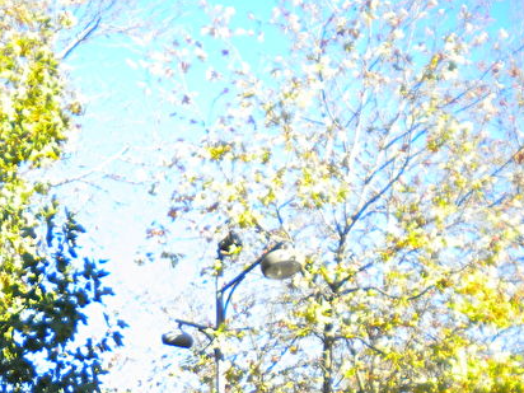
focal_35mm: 87
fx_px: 1317
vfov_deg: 16.3
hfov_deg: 22.0
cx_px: 61
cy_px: 477
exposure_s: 1/272
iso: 80
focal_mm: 6.3
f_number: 3.1
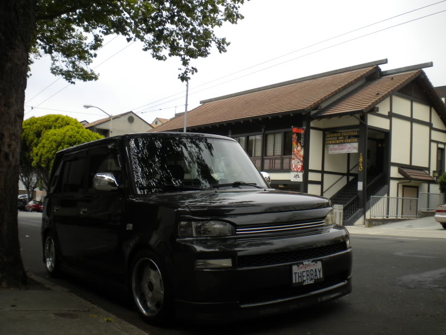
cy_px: 168
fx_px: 451
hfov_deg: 52.6
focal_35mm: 35
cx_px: 223
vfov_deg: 40.7
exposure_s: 1/470
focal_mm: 6.3
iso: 80
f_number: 4.6
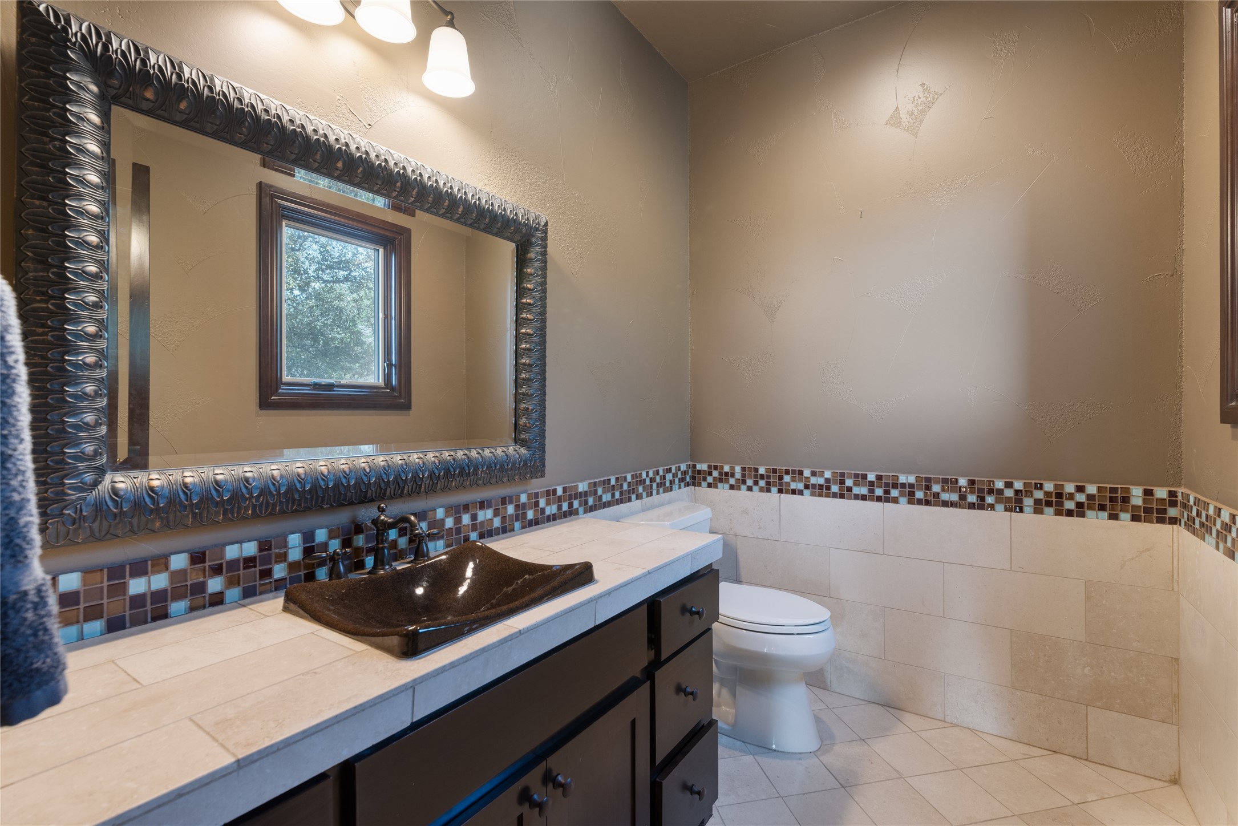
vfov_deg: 73.8
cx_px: 619
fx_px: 550
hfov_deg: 96.7
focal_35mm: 16
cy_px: 413
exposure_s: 1
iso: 400
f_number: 8
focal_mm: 16
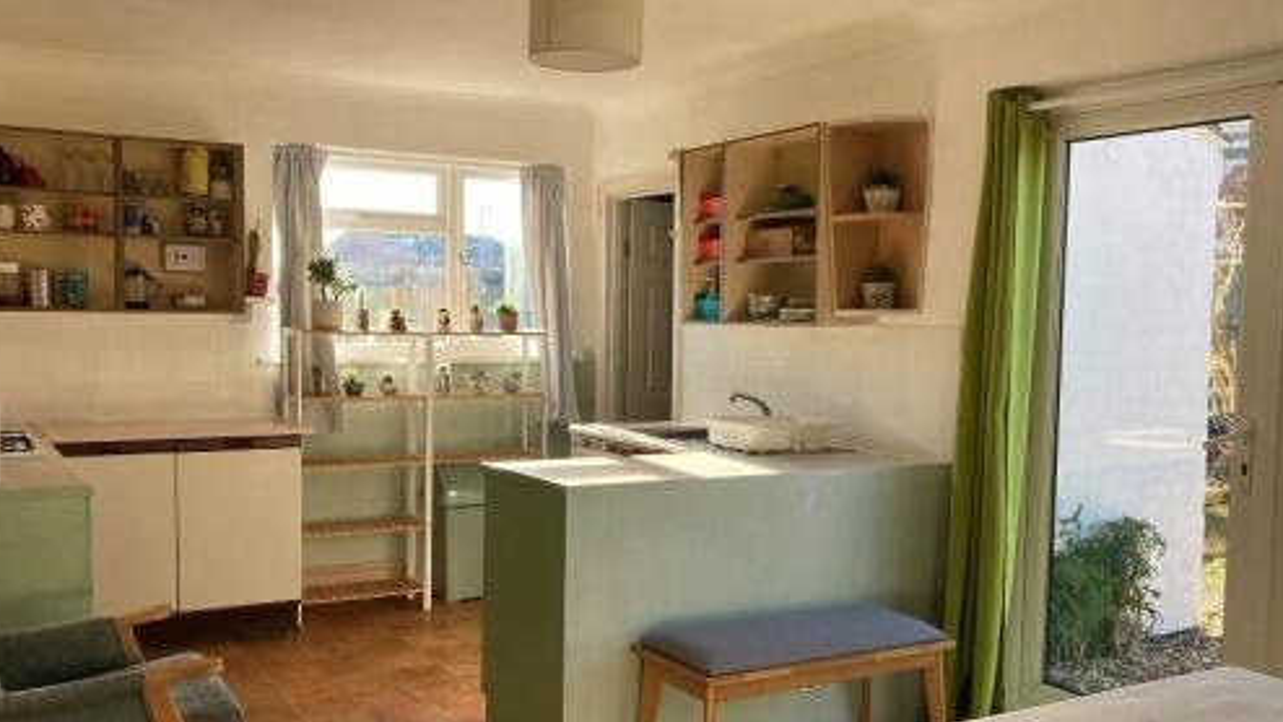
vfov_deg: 32.8
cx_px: 632
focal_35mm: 36
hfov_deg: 55.3
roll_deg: -1.4
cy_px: 419
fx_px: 1225
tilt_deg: -3.7
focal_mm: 3.99
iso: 25
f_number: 1.8
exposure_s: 1/121
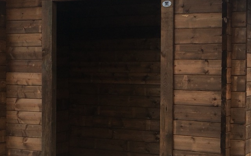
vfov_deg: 16.9
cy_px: 81
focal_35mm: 77
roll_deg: -0.5
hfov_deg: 26.8
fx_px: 527
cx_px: 132
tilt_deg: -3.0
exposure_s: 1/513
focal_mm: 4.15
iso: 25
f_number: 2.2
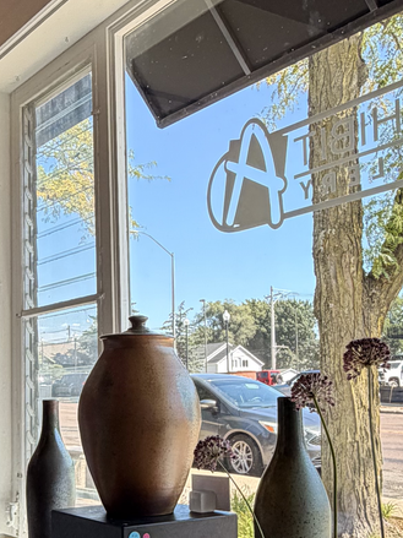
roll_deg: +1.1
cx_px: 122
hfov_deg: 28.3
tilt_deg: +5.6
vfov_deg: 37.2
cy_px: 341
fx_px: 792
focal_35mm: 51
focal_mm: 2.22
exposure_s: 1/365
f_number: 2.2
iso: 50
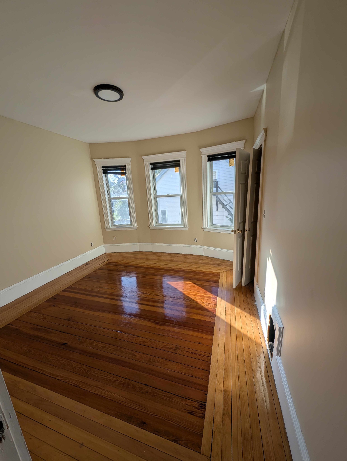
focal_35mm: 12
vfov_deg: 110.5
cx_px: 174
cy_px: 230
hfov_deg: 94.6
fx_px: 160
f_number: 1.95
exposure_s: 1/448
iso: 45
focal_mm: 2.23
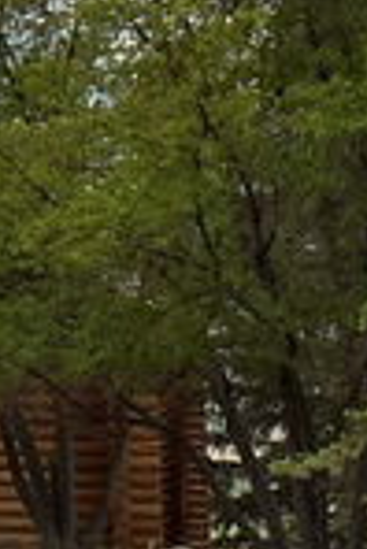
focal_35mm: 130
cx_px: -664
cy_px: 226
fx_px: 1983
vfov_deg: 15.7
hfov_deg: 9.0
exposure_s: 1/1250
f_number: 1.8
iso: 25
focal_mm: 3
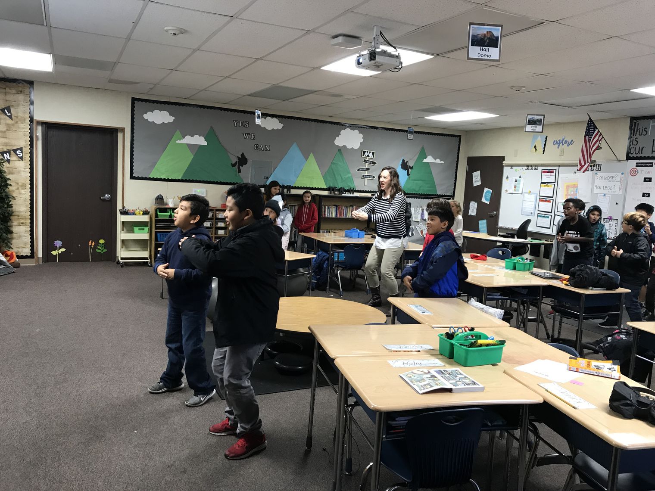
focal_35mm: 28
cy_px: 246
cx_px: 328
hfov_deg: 63.4
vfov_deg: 49.7
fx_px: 530
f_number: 1.8
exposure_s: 1/17
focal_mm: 3.99
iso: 40
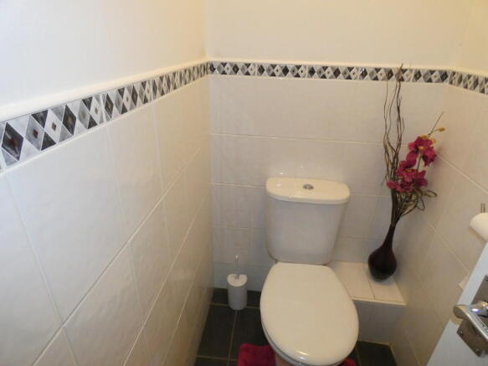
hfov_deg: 81.8
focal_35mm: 20
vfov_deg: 66.0
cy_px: 183
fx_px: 282
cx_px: 244
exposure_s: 1/60
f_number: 2.8
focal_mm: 3.6
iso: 800
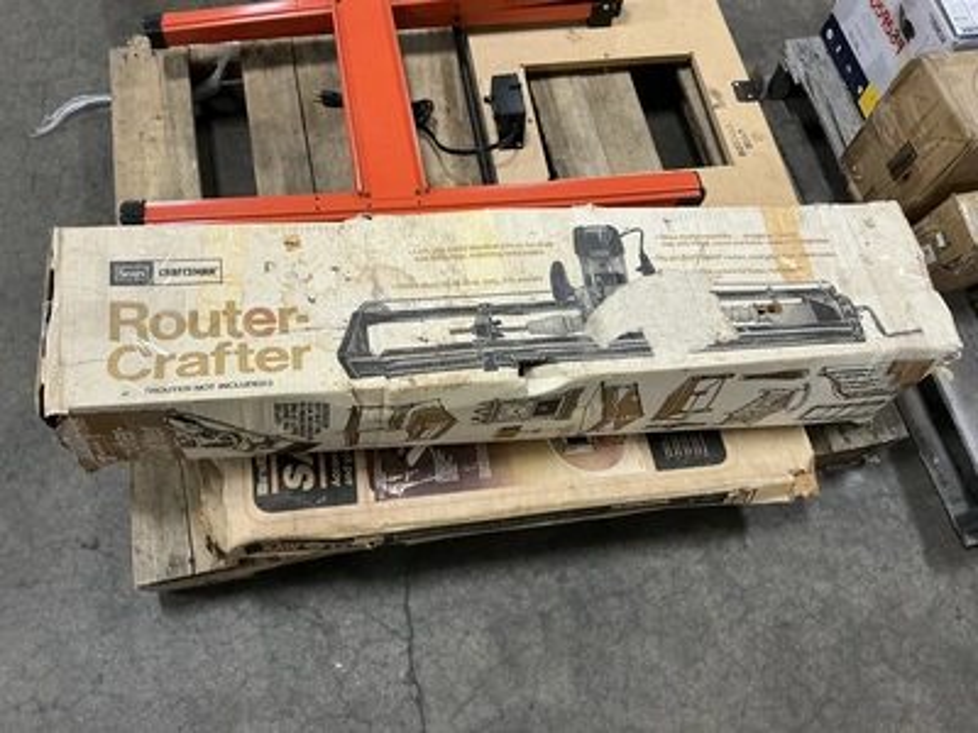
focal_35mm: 28
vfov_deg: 49.7
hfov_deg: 63.4
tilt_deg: -66.2
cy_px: 366
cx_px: 489
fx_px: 791
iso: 160
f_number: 1.8
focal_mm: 3
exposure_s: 1/60
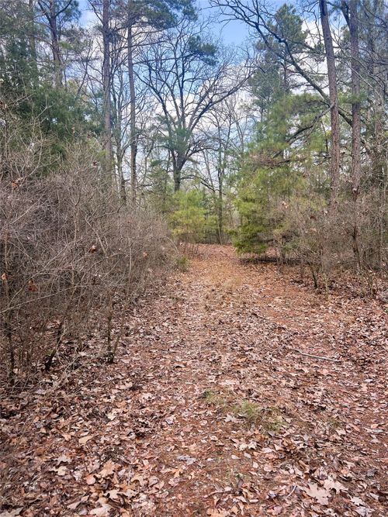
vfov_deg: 67.3
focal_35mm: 26
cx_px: 194
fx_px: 389
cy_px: 258
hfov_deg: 53.0
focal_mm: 5.7
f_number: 1.5
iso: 50
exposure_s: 1/464
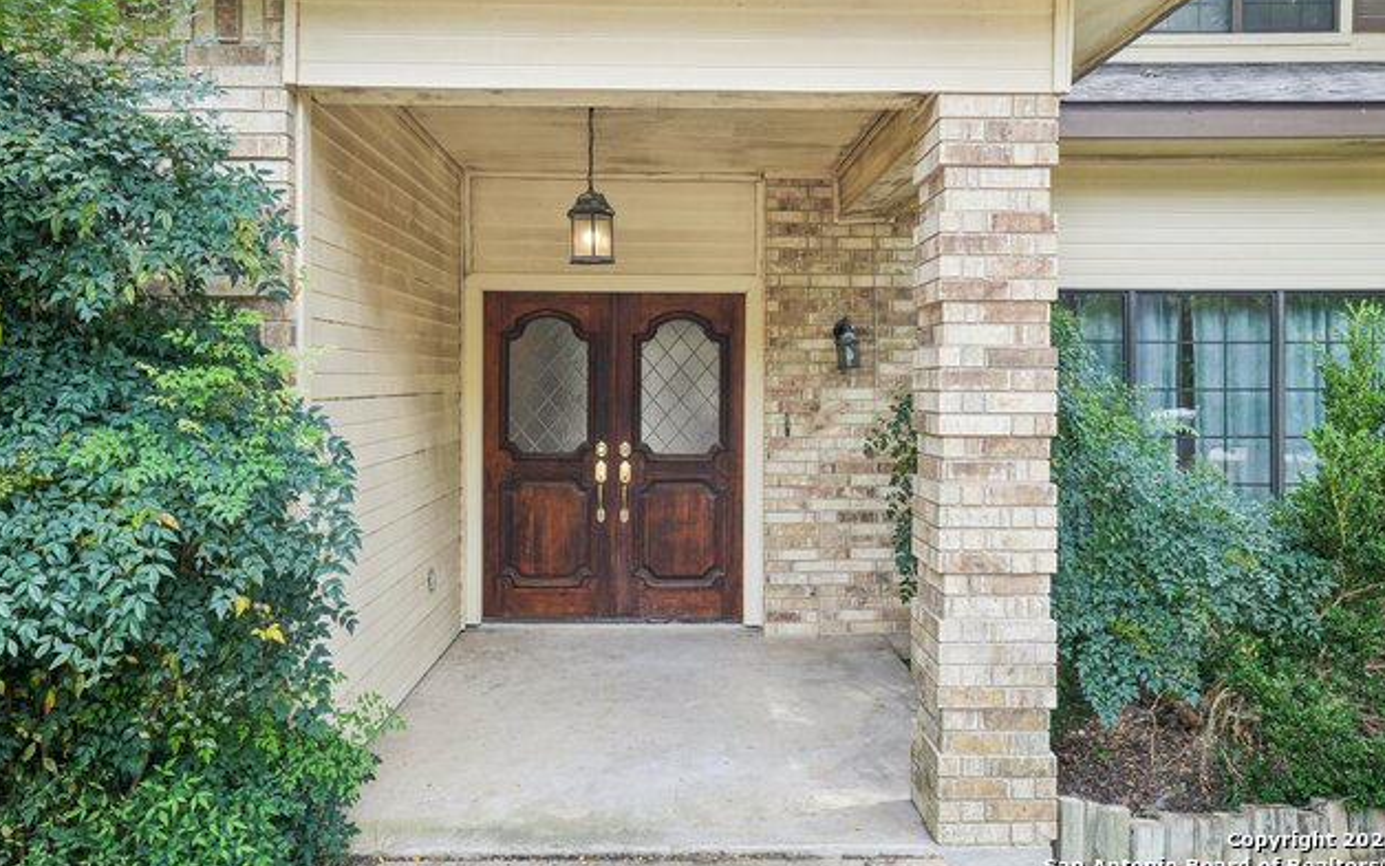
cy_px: 409
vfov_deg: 46.0
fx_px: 1019
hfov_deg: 68.4
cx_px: 697
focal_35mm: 27
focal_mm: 26
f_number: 8
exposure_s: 1/45
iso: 200
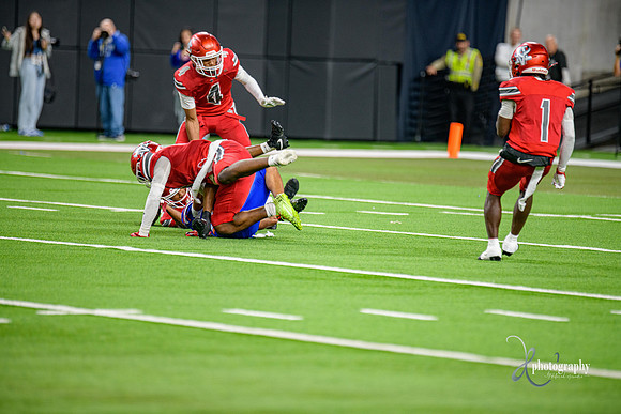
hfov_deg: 6.9
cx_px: 310
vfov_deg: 4.6
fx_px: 5176
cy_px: 207
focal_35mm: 300
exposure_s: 1/400
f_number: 2.8
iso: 1000
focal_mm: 300
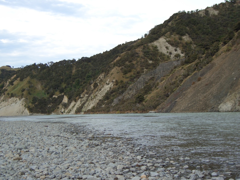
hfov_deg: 34.9
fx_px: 381
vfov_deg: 26.6
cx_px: 120
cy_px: 90
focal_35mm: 55
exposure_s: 1/400
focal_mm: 11.4
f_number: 3.3
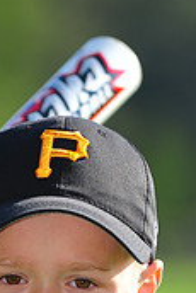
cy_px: 428
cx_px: 24
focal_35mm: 674
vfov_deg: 3.0
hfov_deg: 2.0
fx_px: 5493
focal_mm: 200
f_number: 4
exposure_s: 1/800
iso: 200
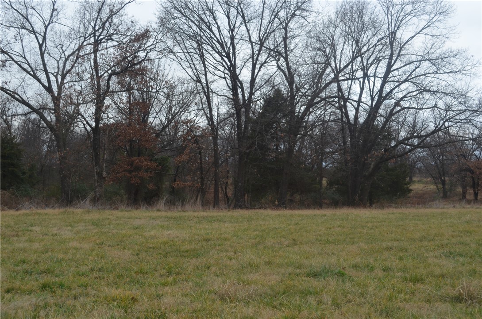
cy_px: 160
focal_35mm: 48
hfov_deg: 41.2
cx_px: 241
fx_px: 641
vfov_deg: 27.9
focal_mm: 32
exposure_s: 1/200
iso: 200
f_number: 7.1
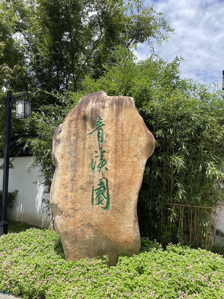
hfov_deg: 53.1
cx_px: 112
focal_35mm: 26
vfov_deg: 67.3
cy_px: 150
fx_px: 224
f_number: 1.6
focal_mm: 4.2
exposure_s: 1/2882
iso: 32
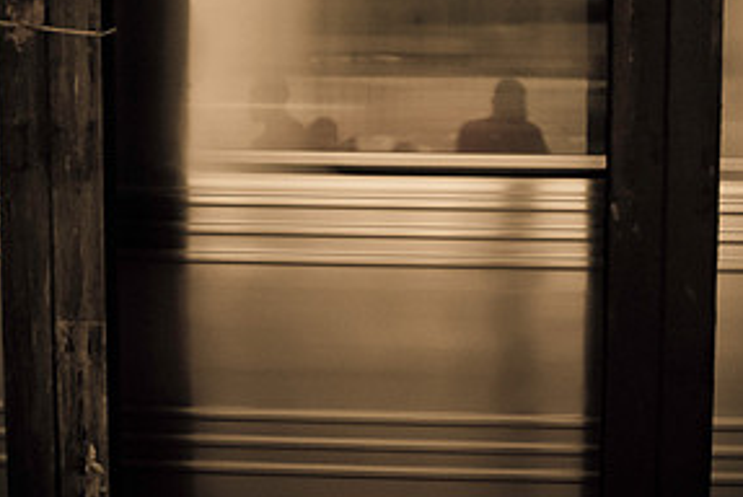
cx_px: 391
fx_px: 1756
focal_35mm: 85
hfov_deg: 23.9
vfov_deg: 16.1
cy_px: 150
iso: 1250
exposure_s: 1/30
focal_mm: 28
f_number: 3.5
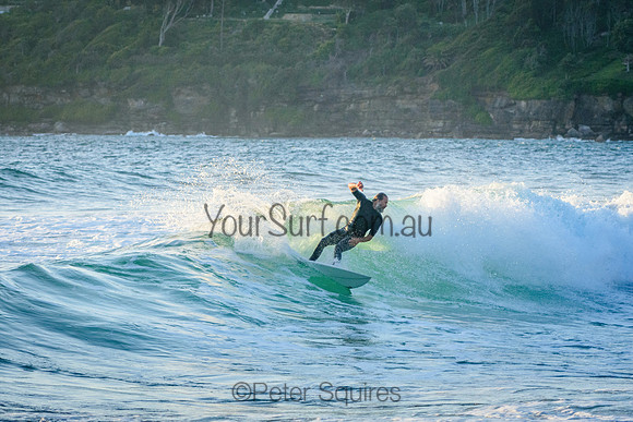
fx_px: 4161
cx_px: 316
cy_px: 211
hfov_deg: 8.7
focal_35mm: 237
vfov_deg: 5.8
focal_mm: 155
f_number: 5.6
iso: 1250
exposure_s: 1/2000
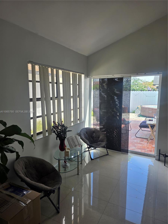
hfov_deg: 58.9
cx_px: 84
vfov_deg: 73.9
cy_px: 112
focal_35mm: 23
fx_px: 149
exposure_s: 1/180
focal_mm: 6.3
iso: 32
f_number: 1.7
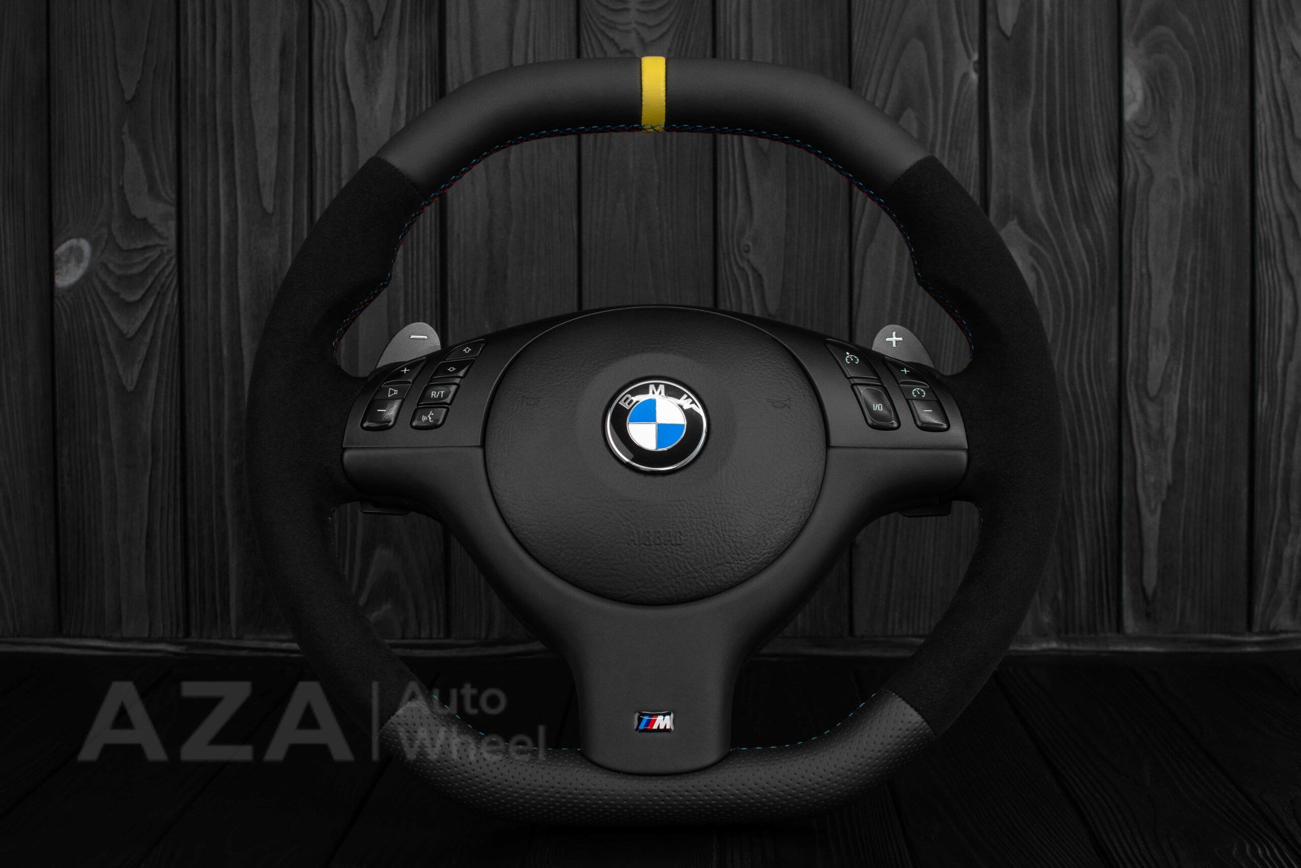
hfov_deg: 37.8
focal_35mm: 52
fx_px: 1897
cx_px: 650
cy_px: 434
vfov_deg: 25.8
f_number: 6.3
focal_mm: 35
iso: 500
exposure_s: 1/125
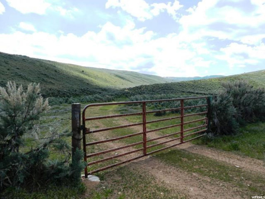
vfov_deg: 58.9
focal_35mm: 23
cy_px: 100
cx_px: 132
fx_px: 176
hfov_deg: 73.9
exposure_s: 1/1250
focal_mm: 4
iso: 160
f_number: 3.4
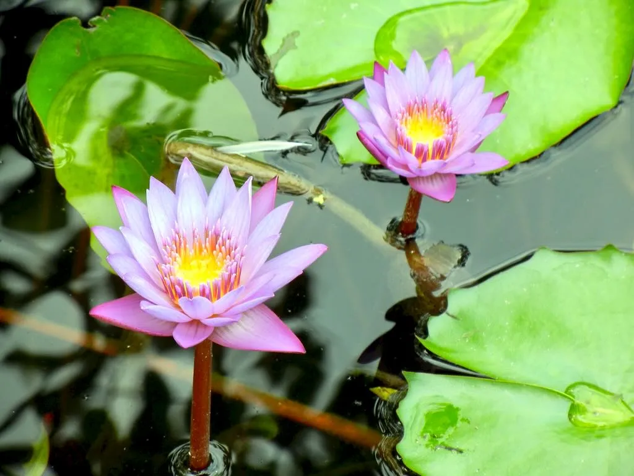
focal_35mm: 262
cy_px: 238
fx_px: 4799
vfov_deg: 5.7
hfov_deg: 7.6
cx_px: 317
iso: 160
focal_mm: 47.2
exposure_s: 1/43.7
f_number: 5.1
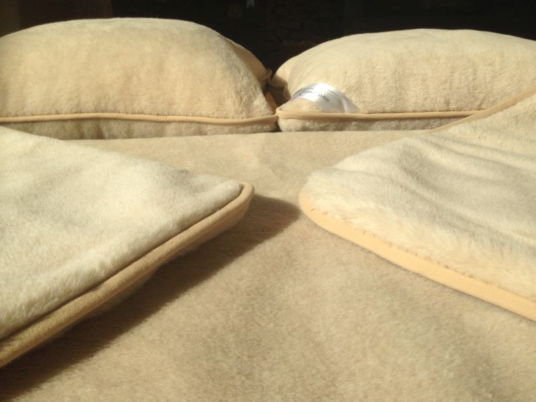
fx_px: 511
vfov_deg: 42.9
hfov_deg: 55.4
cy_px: 201
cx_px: 268
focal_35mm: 33
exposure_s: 1/1748
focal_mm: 4.12
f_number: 2.4
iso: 50
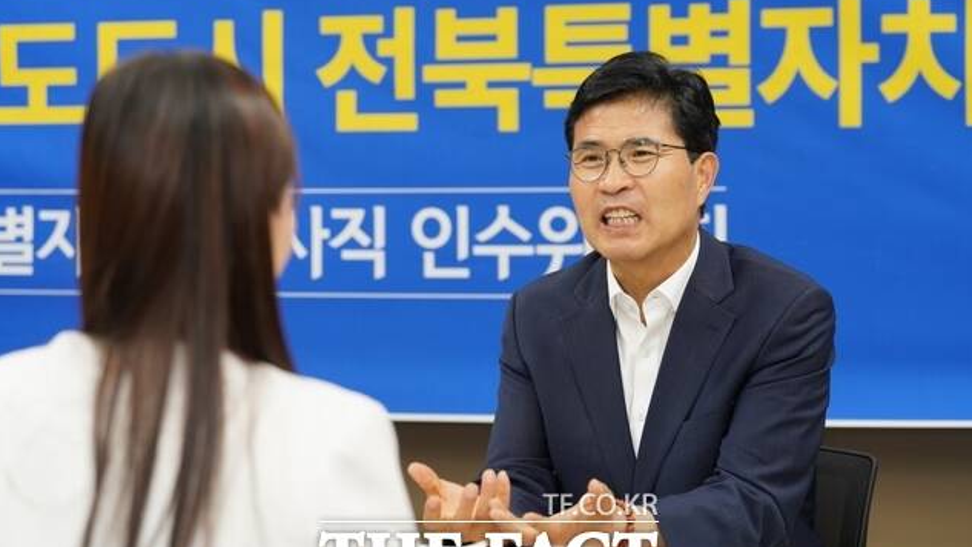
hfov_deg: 24.2
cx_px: 488
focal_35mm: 88
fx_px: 2268
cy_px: 281
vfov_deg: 13.7
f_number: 4
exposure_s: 1/200
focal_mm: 83
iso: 1000
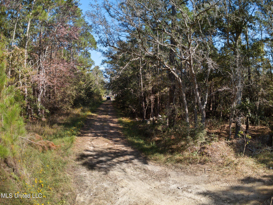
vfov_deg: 58.9
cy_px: 102
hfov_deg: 73.9
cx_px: 136
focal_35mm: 23
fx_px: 182
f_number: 2.4
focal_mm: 4
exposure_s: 1/480
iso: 146
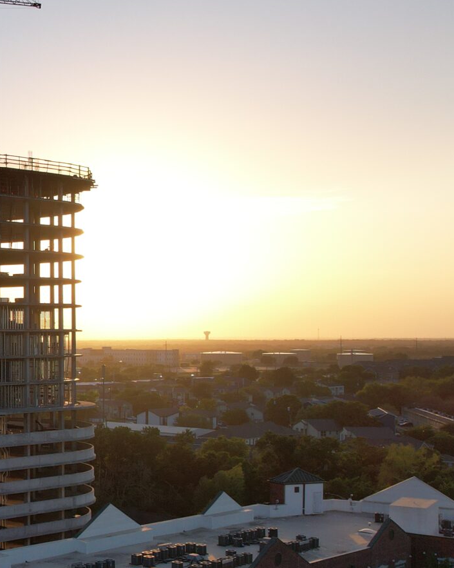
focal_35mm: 60
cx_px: -184
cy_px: 329
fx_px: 1008
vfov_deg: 31.4
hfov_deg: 22.0
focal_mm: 8.38
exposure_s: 1/1250
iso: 110
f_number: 2.8
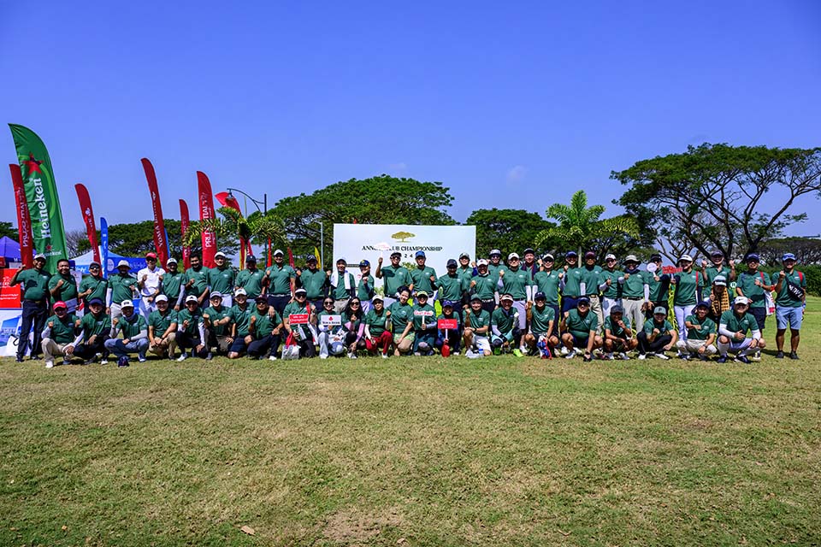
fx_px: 593
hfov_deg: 69.4
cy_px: 274
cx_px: 410
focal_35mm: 26
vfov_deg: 49.6
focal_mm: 26
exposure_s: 1/2500
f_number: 9
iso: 640
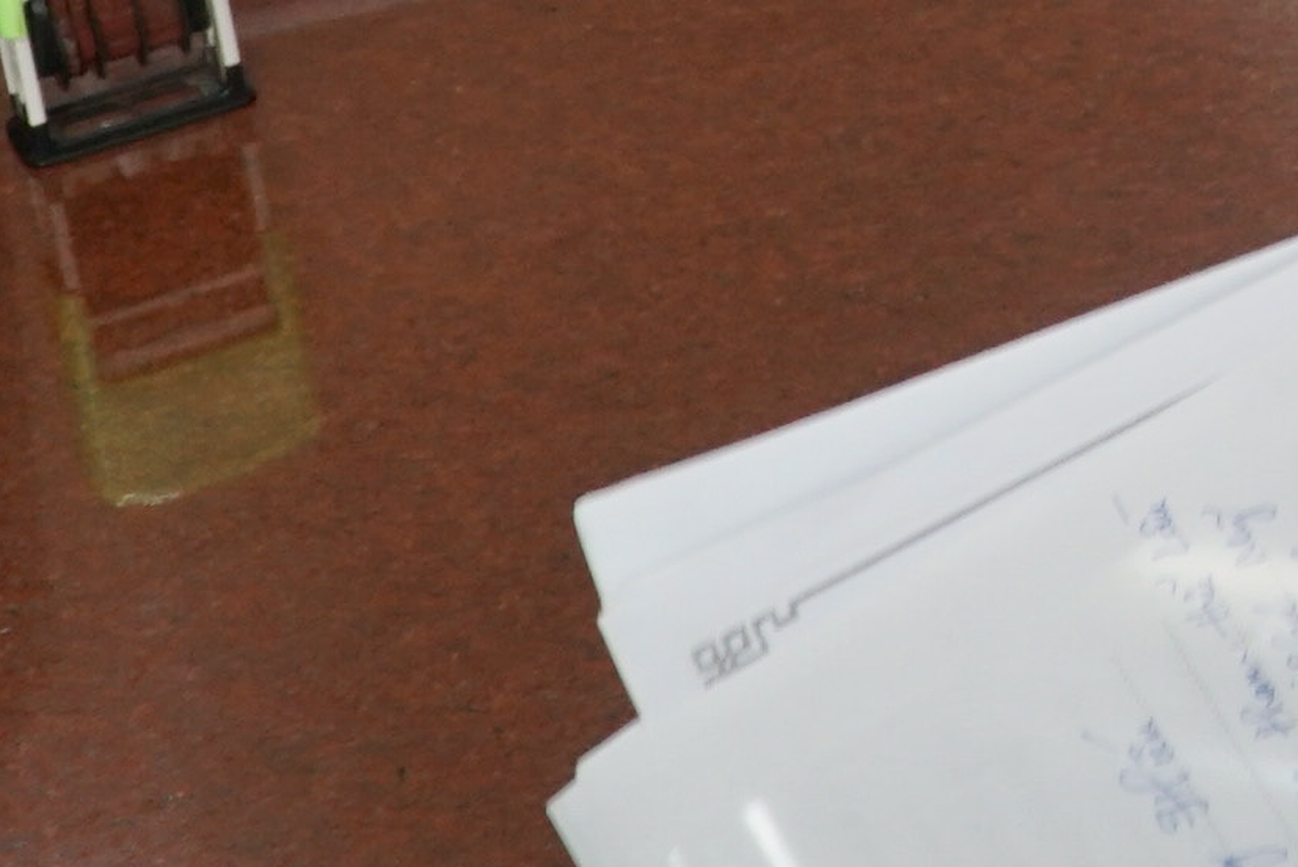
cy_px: -942
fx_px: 5827
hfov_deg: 11.9
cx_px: 2177
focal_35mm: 162
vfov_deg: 8.1
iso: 500
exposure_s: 1/160
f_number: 4
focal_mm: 21
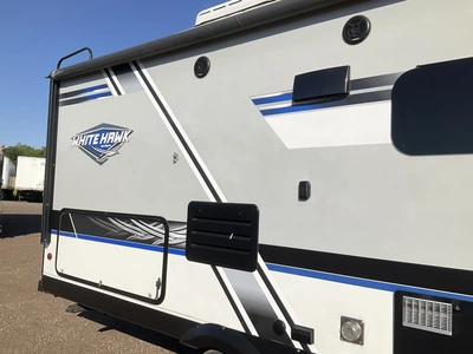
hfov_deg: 61.7
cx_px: 236
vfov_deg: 48.2
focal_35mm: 29
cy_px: 177
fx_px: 396
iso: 25
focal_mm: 3
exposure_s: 1/4405
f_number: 1.8
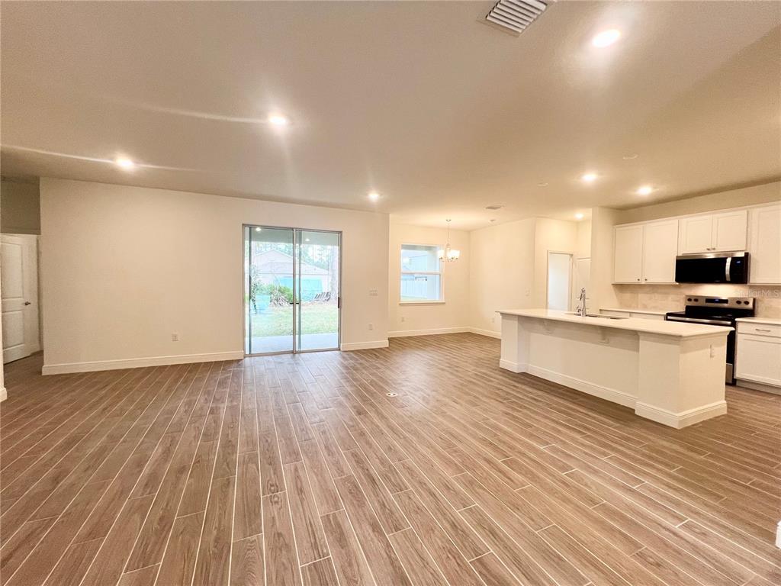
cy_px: 293
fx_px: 293
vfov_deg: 89.9
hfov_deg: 106.2
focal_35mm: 13
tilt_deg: -2.1
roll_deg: -0.3
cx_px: 390
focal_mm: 1.57
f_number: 1.8
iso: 100
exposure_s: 1/120
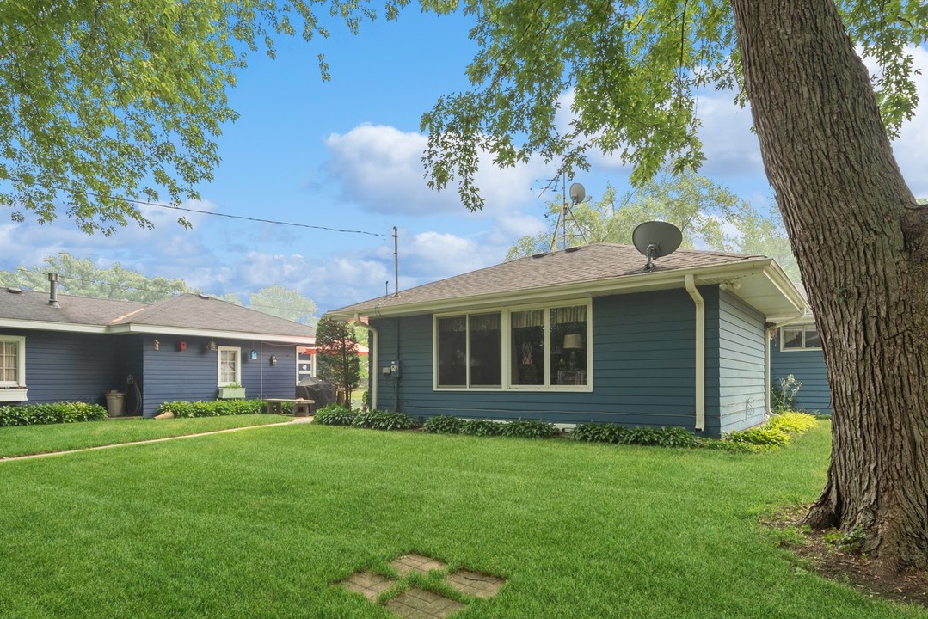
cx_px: 384
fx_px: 541
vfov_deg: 59.1
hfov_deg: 80.5
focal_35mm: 21
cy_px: 365
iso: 200
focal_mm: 14
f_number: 8
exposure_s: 1/100
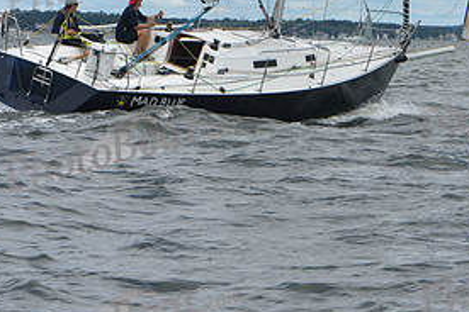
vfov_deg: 6.4
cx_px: 333
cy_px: 36
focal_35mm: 214
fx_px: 2788
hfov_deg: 9.6
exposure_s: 1/800
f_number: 10
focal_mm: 102
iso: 250
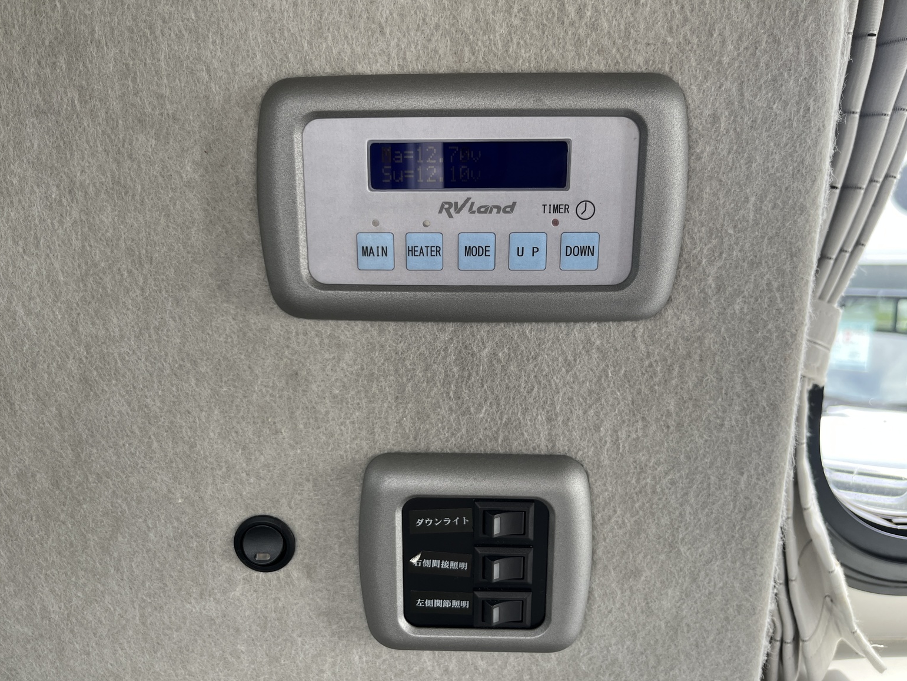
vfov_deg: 51.4
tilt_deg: -2.9
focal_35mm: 27
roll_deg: +1.3
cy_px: 346
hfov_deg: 65.3
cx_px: 444
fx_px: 708
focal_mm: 5.1
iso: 32
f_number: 1.6
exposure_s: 1/142
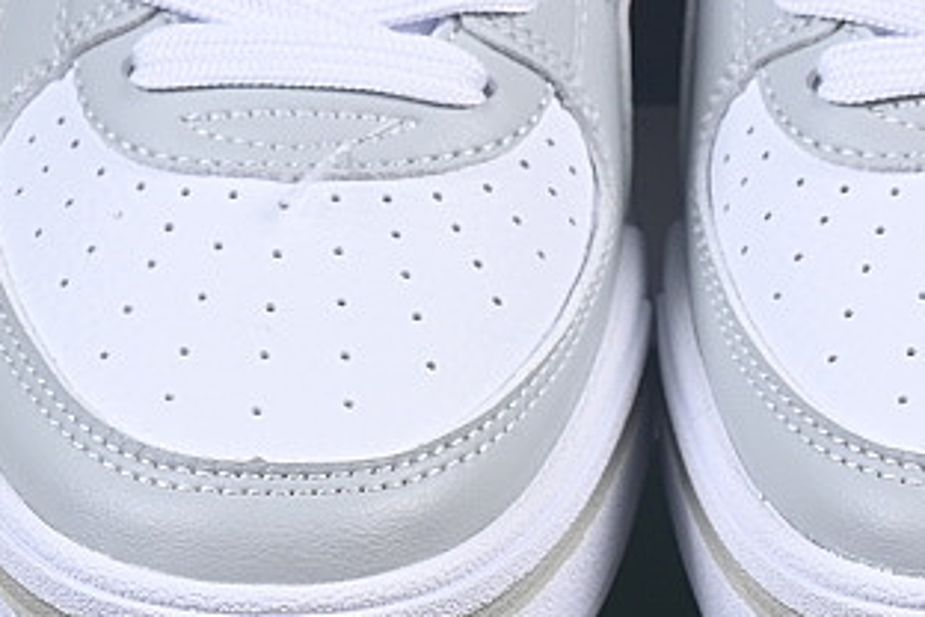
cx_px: 637
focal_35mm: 260
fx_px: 6680
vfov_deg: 5.3
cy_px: 131
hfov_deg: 7.9
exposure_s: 1/80
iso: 160
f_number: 8
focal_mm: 50
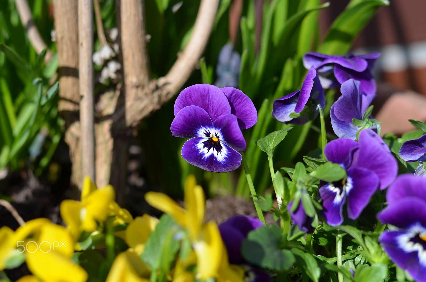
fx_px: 885
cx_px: 213
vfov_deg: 18.1
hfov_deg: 27.1
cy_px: 141
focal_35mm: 75
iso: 100
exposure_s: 1/800
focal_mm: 50
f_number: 4
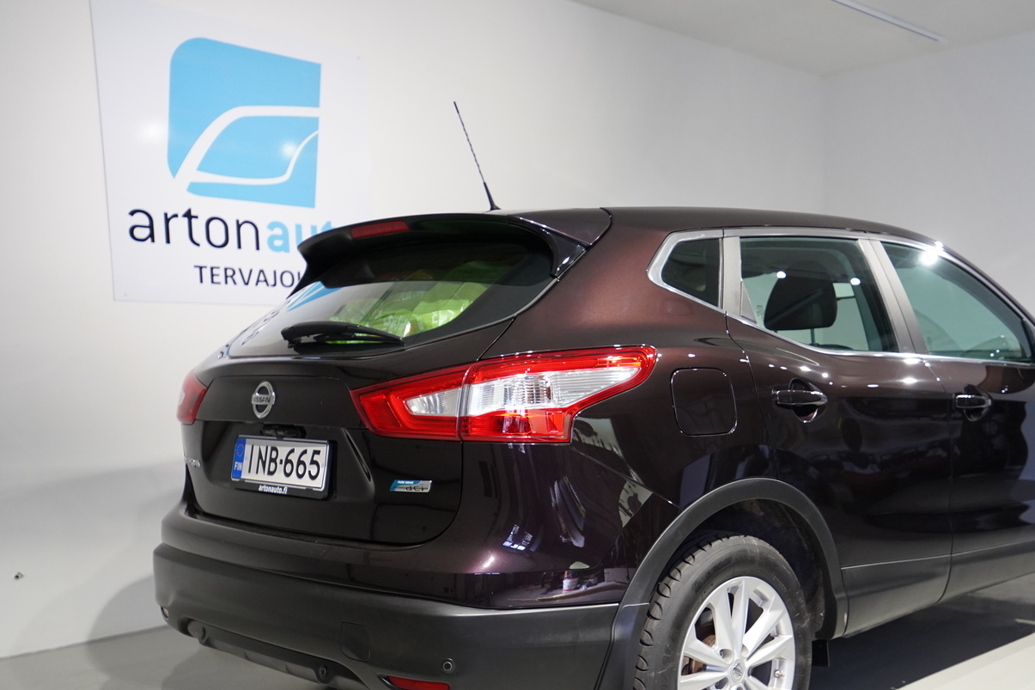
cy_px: 446
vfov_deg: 34.0
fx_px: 1121
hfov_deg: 49.0
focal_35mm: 39
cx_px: 657
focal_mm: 29
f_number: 2.8
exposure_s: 1/160
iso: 2000
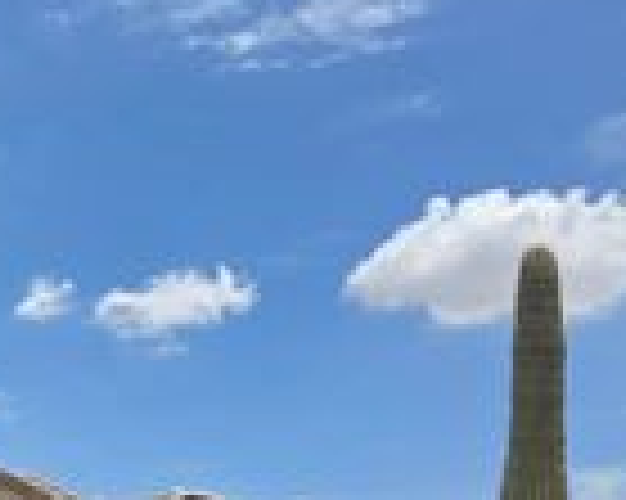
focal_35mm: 81
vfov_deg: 18.2
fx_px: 1500
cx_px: -306
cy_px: 556
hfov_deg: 20.3
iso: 40
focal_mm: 6.5
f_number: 1.4
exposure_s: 1/7939
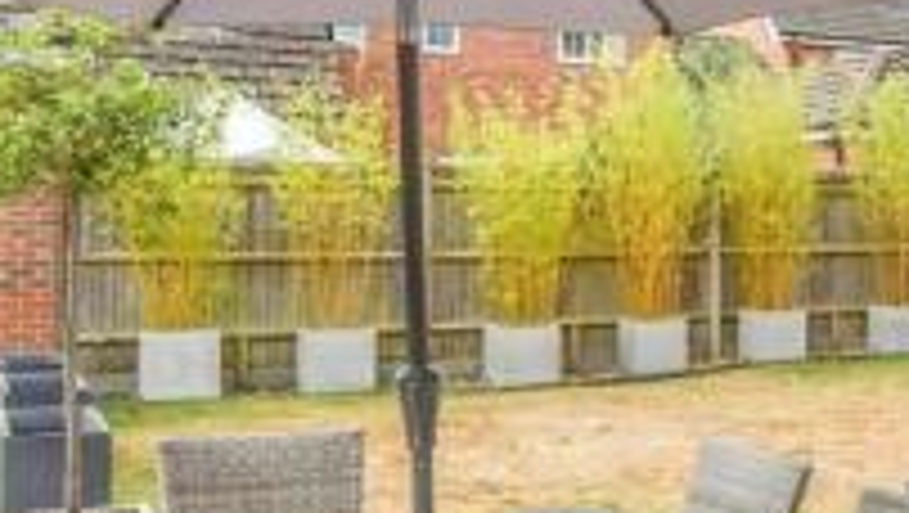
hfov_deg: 37.7
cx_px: 826
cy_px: 196
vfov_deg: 23.5
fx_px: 1230
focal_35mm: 51
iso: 320
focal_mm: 10
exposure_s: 1/500
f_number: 8
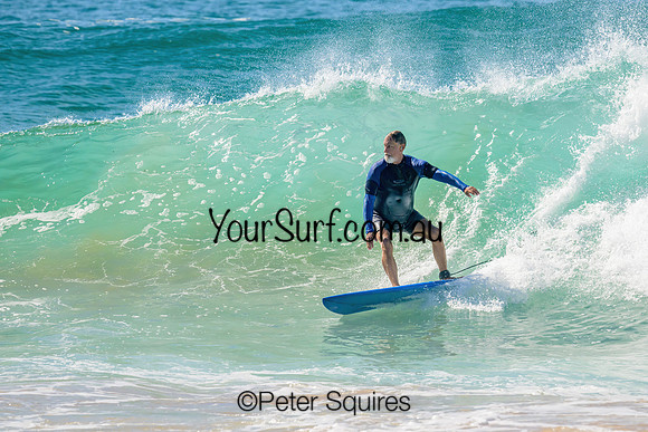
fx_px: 10904
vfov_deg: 2.3
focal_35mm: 606
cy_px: 196
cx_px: 373
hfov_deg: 3.4
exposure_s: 1/2000
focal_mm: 500
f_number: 10
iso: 500
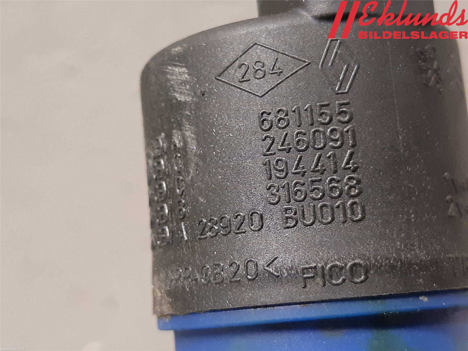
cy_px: 176
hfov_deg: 67.3
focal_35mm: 26
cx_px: 234
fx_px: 352
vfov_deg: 53.1
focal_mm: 3.93
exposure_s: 1/33
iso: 250
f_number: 1.7
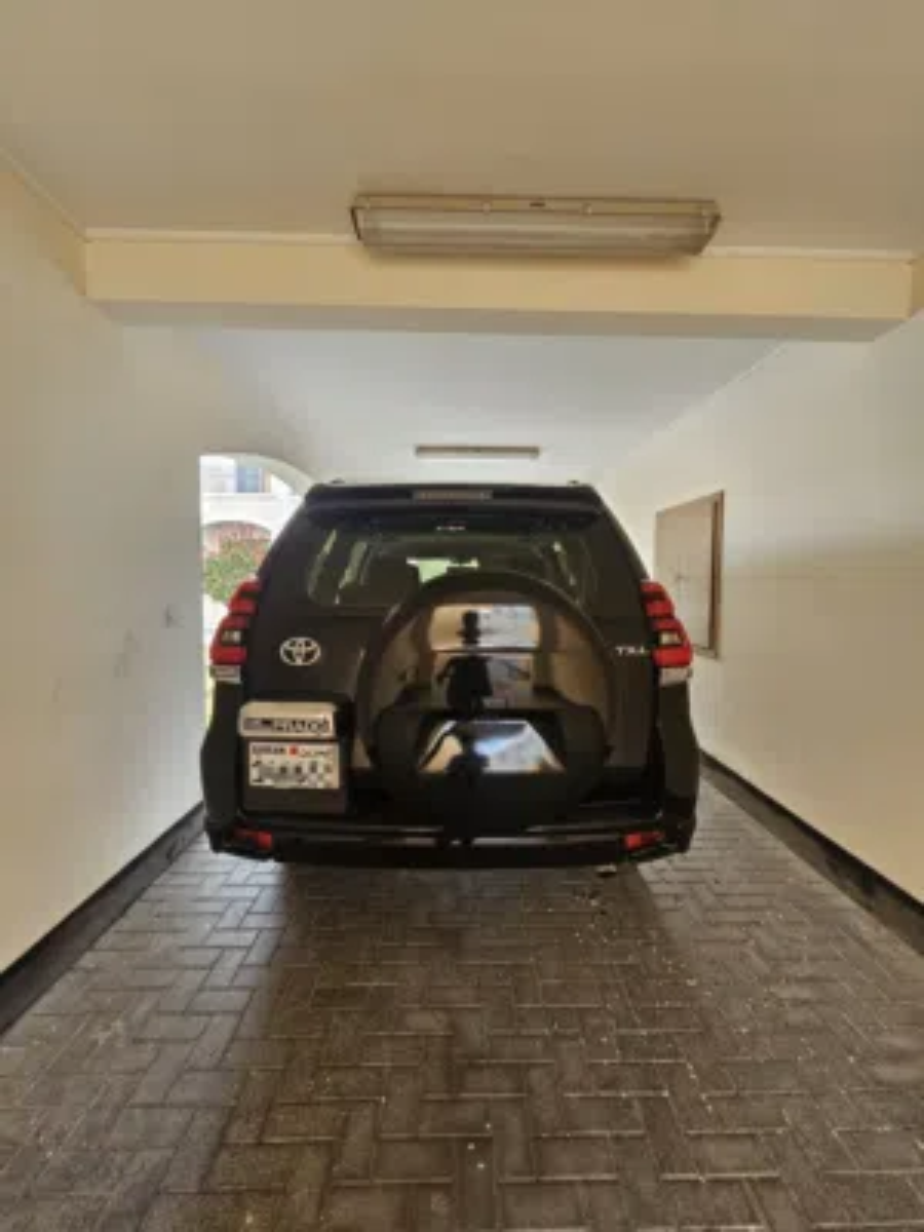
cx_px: 462
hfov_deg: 89.9
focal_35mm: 13
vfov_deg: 106.2
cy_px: 616
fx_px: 463
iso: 100
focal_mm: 2.2
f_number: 2.2
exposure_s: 1/50.3
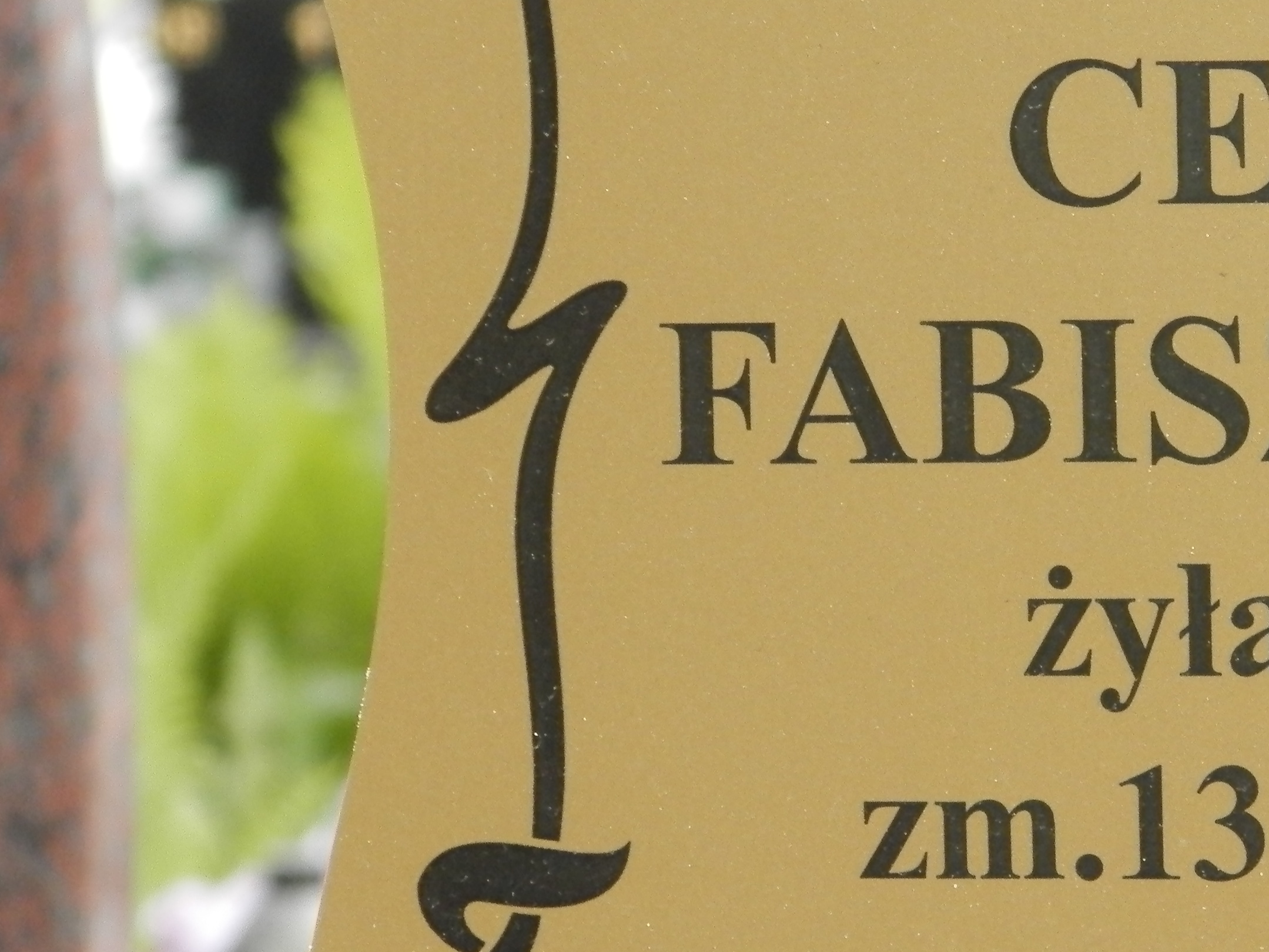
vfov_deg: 3.1
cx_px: 1326
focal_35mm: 478
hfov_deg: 4.1
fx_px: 17526
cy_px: 545
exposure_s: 1/125
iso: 200
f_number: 5.4
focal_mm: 40
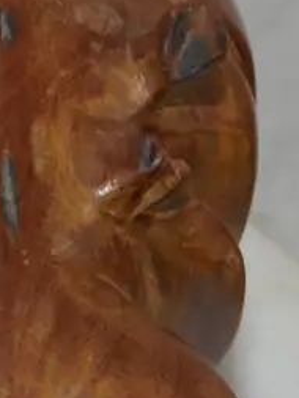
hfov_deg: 5.7
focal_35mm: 259
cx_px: -127
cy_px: 91
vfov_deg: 7.6
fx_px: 2980
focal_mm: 32
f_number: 6.3
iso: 1000
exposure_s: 1/80
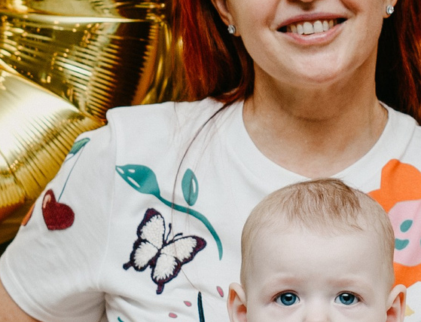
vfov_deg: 9.6
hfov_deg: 12.0
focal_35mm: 156
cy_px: 122
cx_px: 618
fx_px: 1910
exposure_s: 1/160
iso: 125
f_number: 3.5
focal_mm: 28
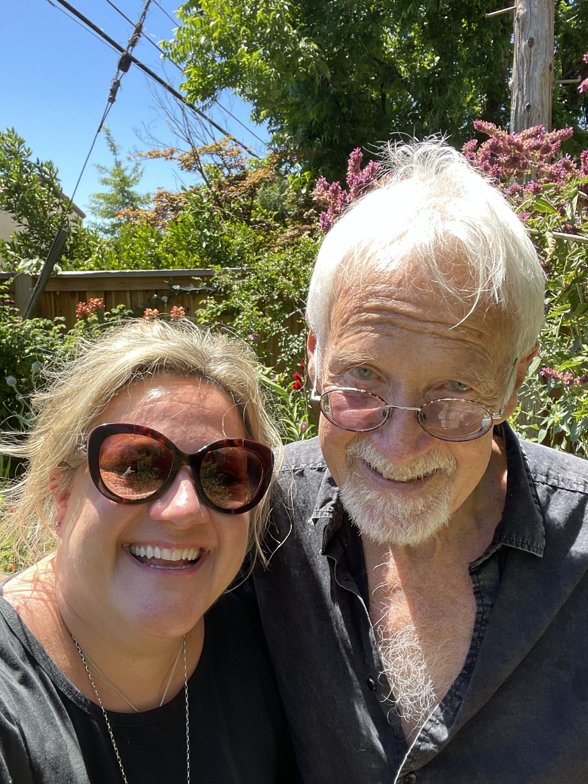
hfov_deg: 46.8
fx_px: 679
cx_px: 294
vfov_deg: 60.0
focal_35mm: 30
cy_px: 392
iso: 25
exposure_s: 1/139
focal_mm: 2.71
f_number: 2.2
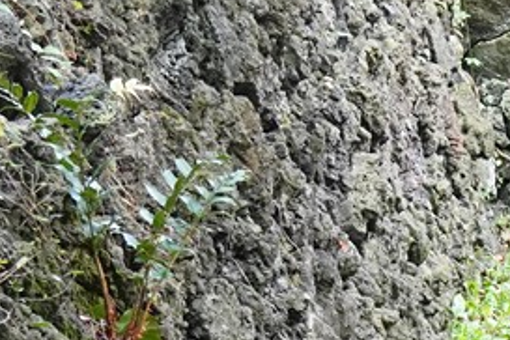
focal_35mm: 256
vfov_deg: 5.3
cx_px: 1057
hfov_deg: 7.7
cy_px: 605
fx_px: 3626
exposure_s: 1/100
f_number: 5.6
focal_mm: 35
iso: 2000
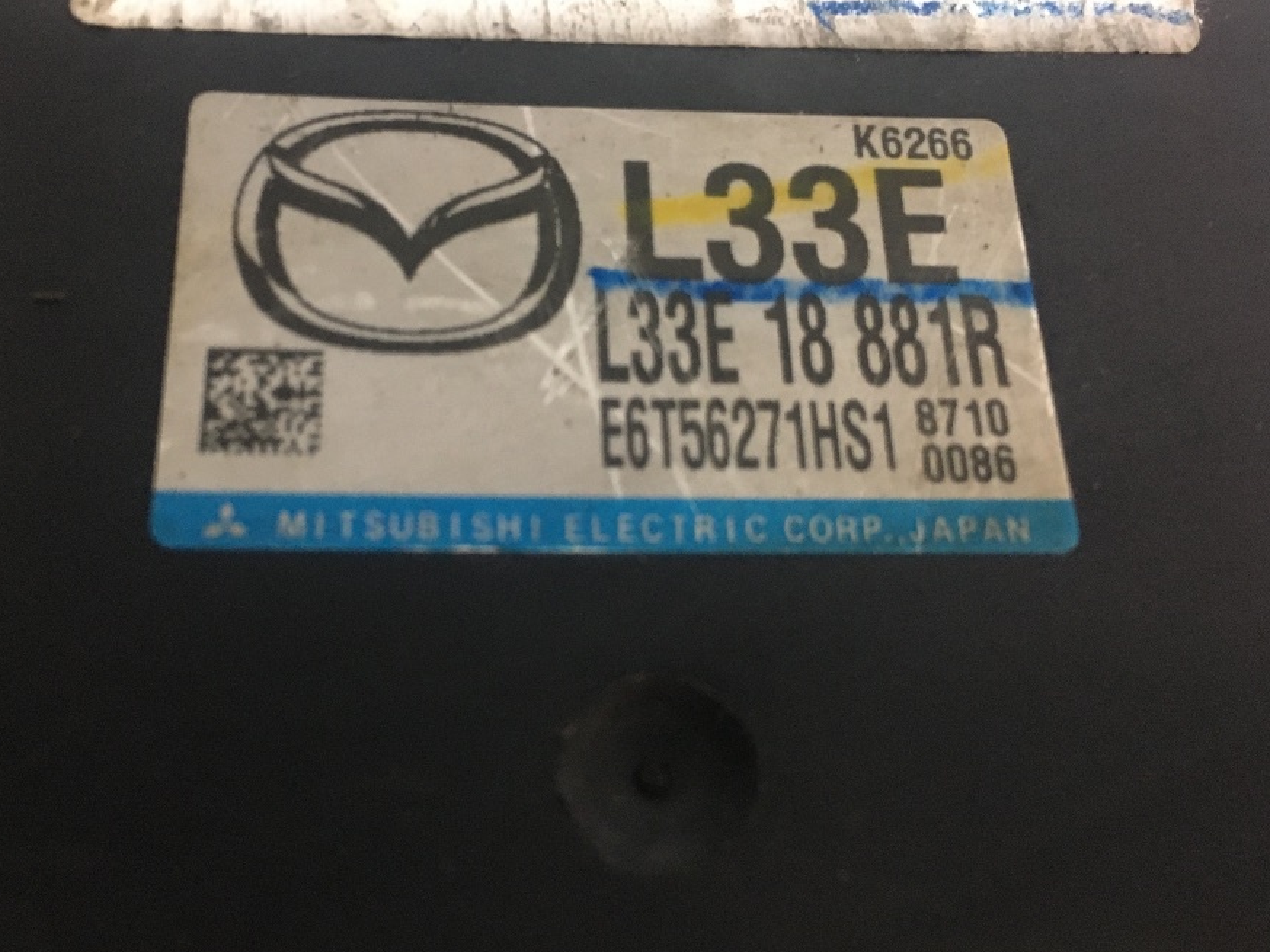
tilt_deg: -64.8
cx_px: 551
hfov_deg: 53.8
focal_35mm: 34
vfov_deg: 41.8
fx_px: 1248
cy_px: 462
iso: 200
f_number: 2.2
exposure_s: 1/17
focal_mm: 4.15
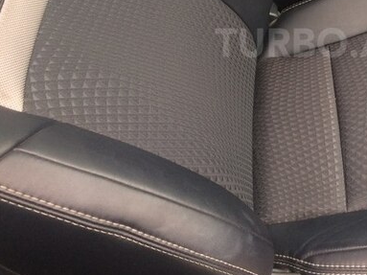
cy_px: 43
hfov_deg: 36.4
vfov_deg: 28.3
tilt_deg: -55.0
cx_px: 313
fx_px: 530
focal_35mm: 50
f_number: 2.2
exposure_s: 1/33
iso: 50
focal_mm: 4.15
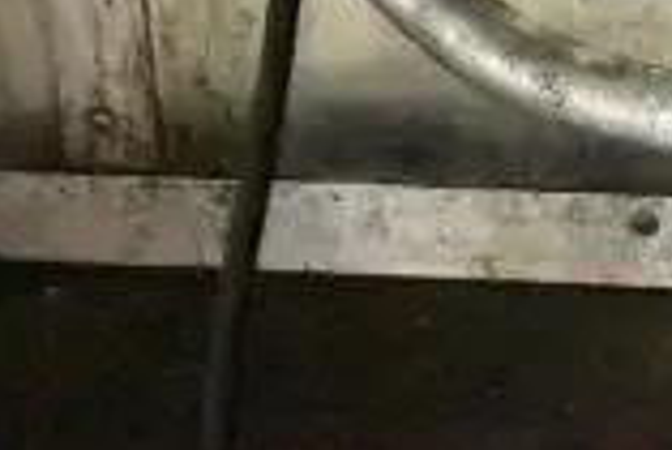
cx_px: 1126
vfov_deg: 11.9
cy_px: -409
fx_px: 1962
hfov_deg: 16.8
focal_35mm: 105
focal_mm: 18
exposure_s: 1/25
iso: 25600
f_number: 3.5
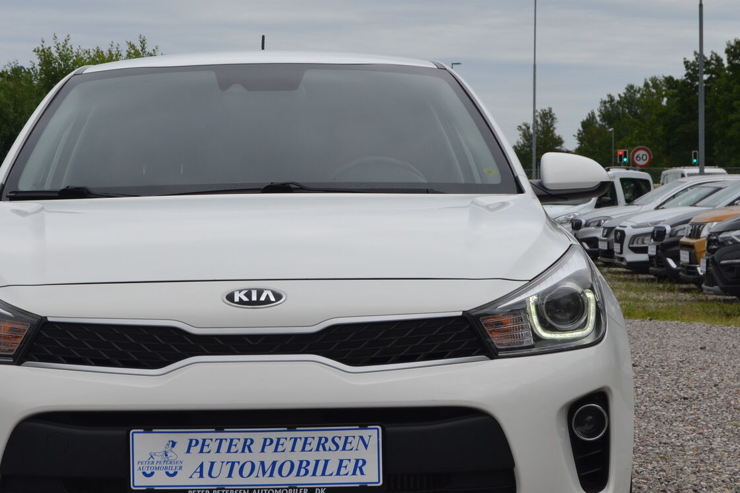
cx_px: 248
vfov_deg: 17.1
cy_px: 287
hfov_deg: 25.3
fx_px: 1641
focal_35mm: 80
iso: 100
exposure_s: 1/400
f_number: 10
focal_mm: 31
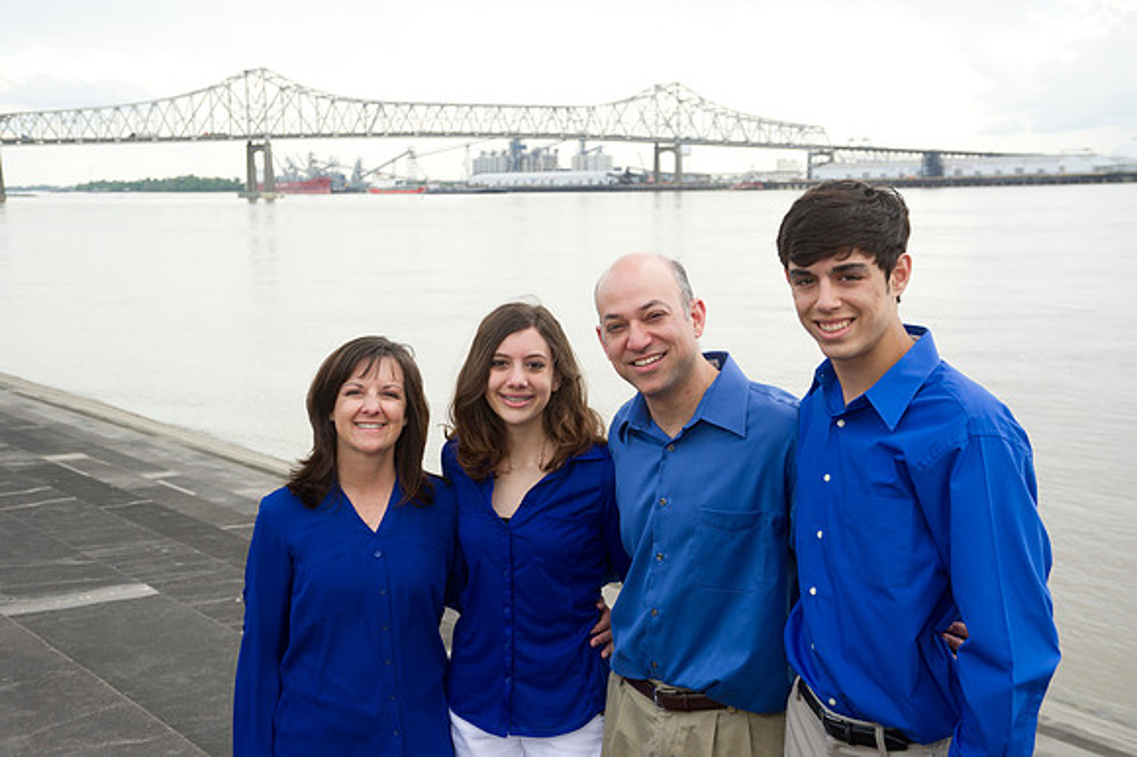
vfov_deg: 27.0
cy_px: 378
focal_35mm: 50
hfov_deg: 39.6
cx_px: 568
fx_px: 1578
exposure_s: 1/250
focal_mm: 50
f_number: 7.1
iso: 320
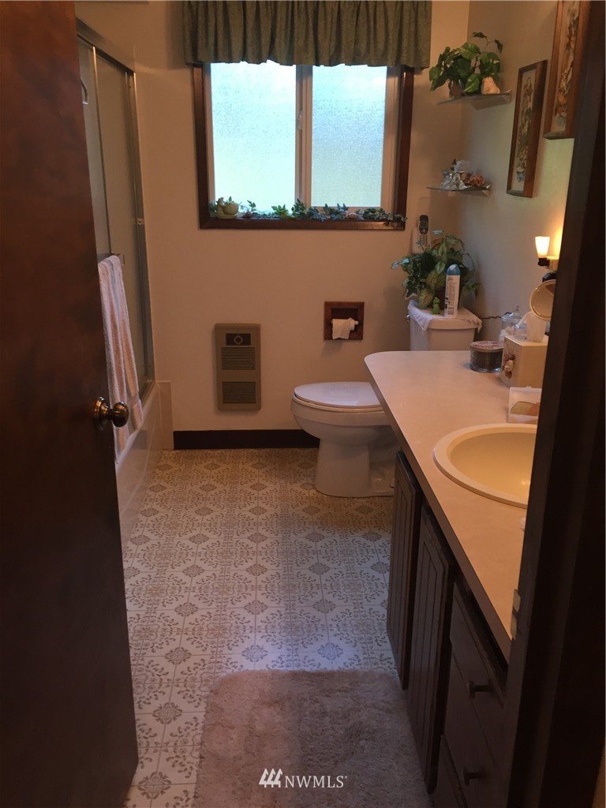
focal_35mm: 29
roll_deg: -1.3
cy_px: 404
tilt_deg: -19.3
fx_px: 677
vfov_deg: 61.7
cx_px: 303
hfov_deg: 48.2
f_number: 2.2
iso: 100
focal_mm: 4.15
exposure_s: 1/30
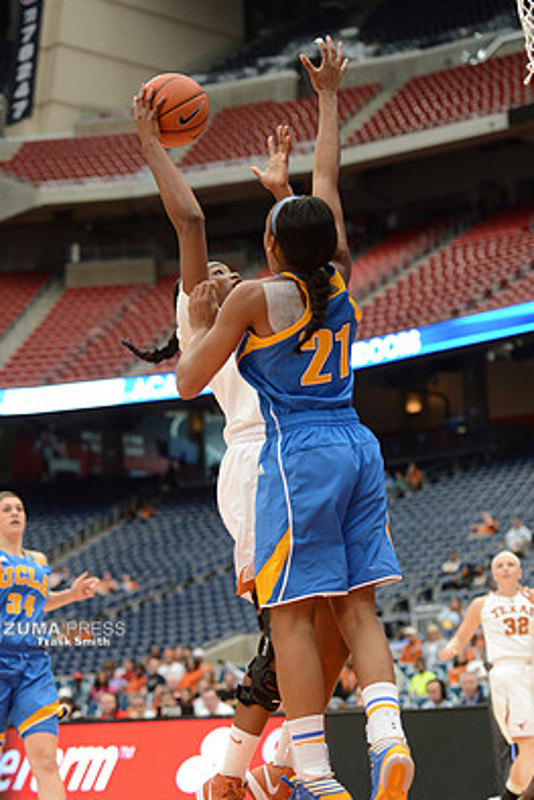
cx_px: 276
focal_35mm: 80
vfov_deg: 25.3
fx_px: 1778
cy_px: 449
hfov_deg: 17.1
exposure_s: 1/1250
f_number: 2.8
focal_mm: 70
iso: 1250
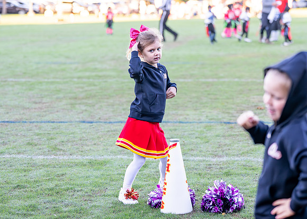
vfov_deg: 12.2
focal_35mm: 118
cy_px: 83
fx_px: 1024
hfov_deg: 17.0
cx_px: 154
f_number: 2.8
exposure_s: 1/1250
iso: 1600
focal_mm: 81
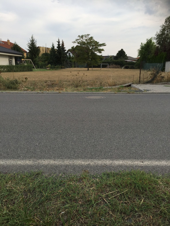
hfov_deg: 48.2
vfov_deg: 61.7
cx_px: 85
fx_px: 190
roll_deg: -0.6
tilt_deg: -11.7
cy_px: 113
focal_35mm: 29
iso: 32
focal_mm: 4.15
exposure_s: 1/1014
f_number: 2.2
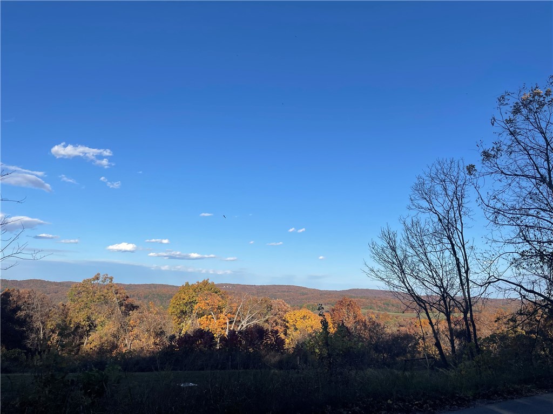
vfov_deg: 53.1
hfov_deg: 67.3
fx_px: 415
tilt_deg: +10.5
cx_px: 276
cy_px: 207
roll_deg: -2.3
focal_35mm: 26
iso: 32
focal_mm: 4.2
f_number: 1.6
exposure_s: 1/3861
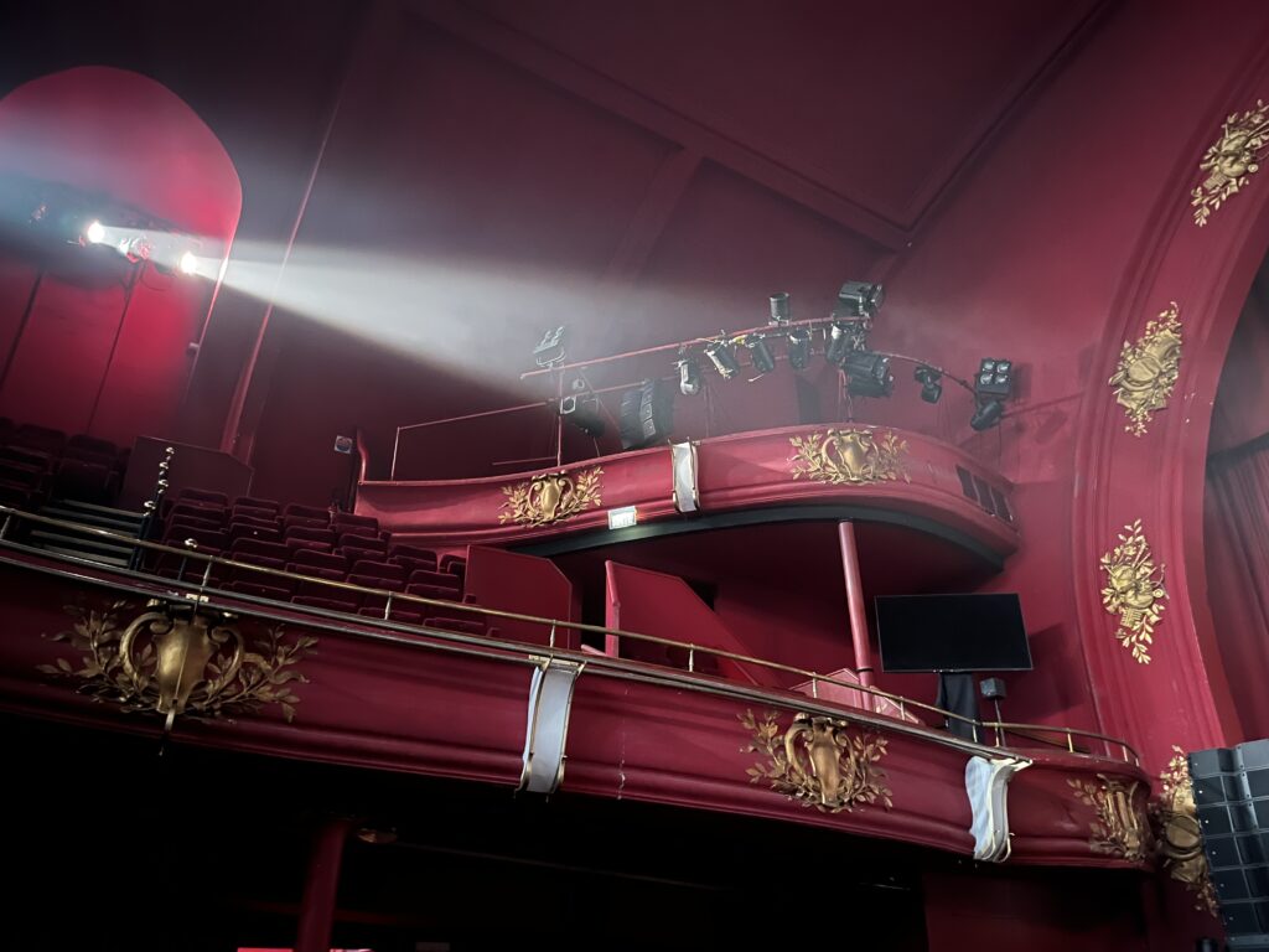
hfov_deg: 67.3
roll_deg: +0.1
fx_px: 953
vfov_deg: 53.1
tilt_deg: +28.1
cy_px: 476
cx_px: 634
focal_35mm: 26
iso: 1000
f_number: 1.6
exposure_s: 1/5
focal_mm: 5.1
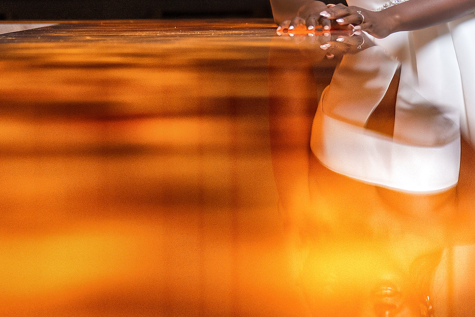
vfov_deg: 6.2
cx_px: 372
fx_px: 2890
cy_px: -136
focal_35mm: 219
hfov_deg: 9.4
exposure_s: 1/2500
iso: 1000
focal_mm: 50
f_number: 2
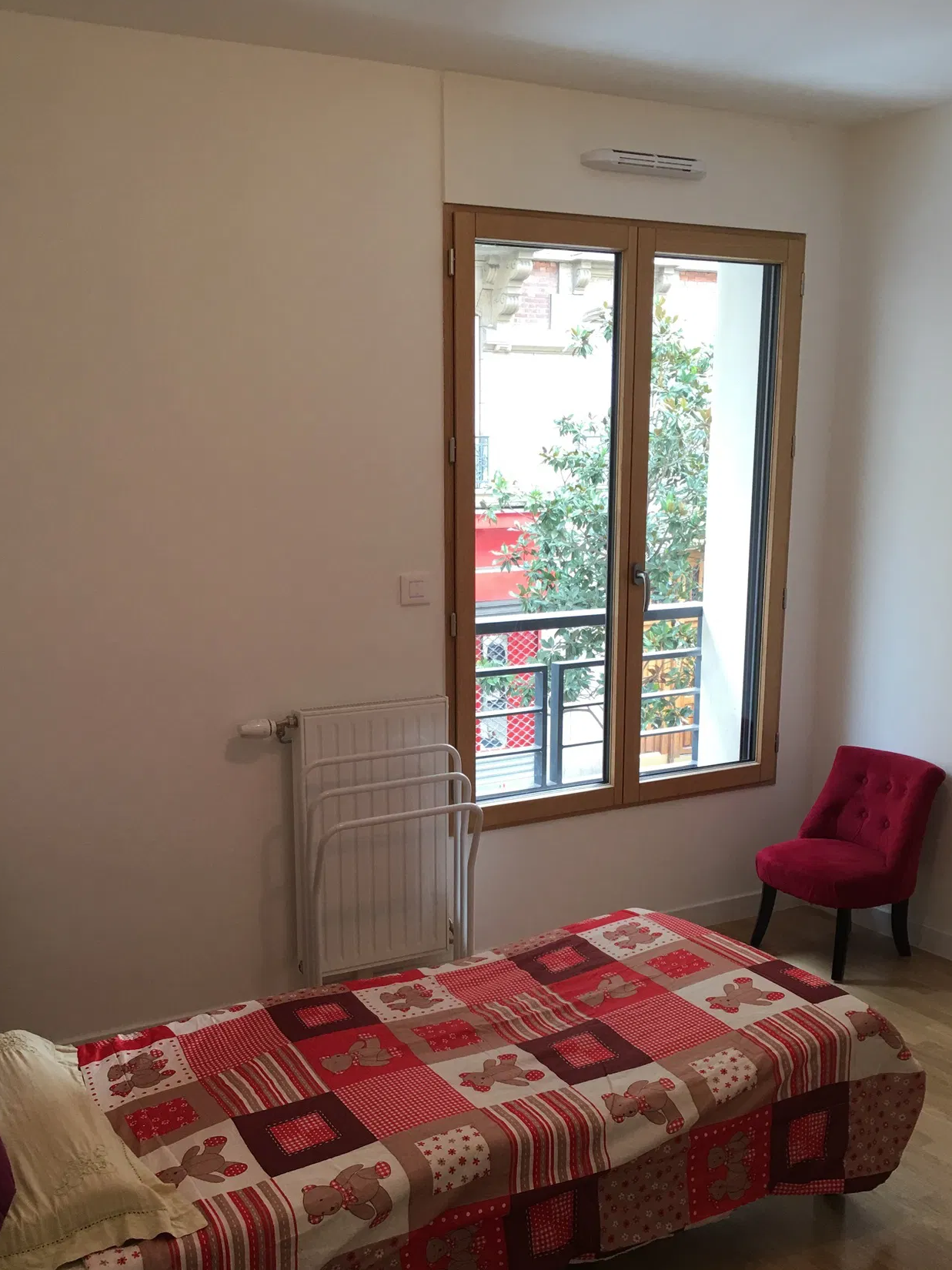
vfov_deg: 50.9
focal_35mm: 36
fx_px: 1320
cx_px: 426
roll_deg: -0.8
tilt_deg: -12.3
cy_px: 780
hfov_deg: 39.6
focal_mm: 4.15
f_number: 2.2
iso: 40
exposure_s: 1/33
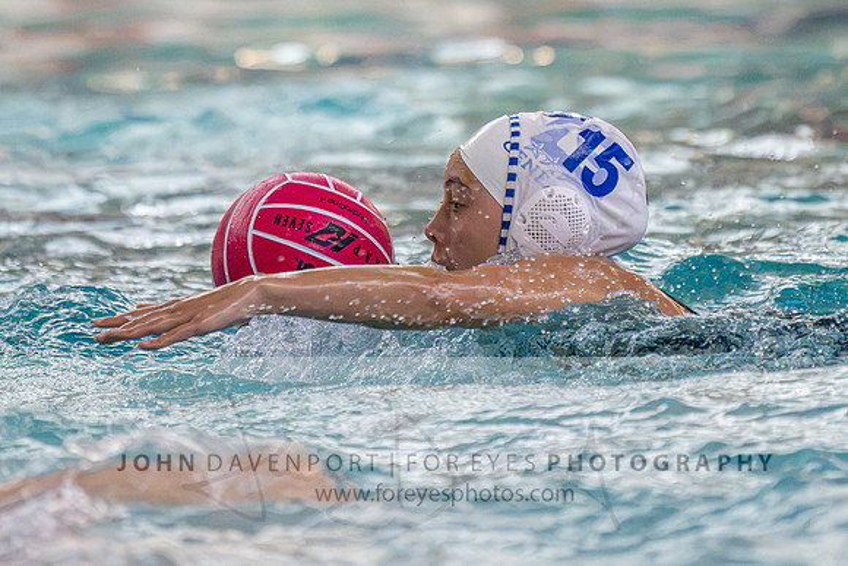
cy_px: -44
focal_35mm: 431
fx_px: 10156
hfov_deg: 4.8
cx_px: 498
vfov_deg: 3.2
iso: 12800
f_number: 2.8
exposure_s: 1/1000
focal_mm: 190
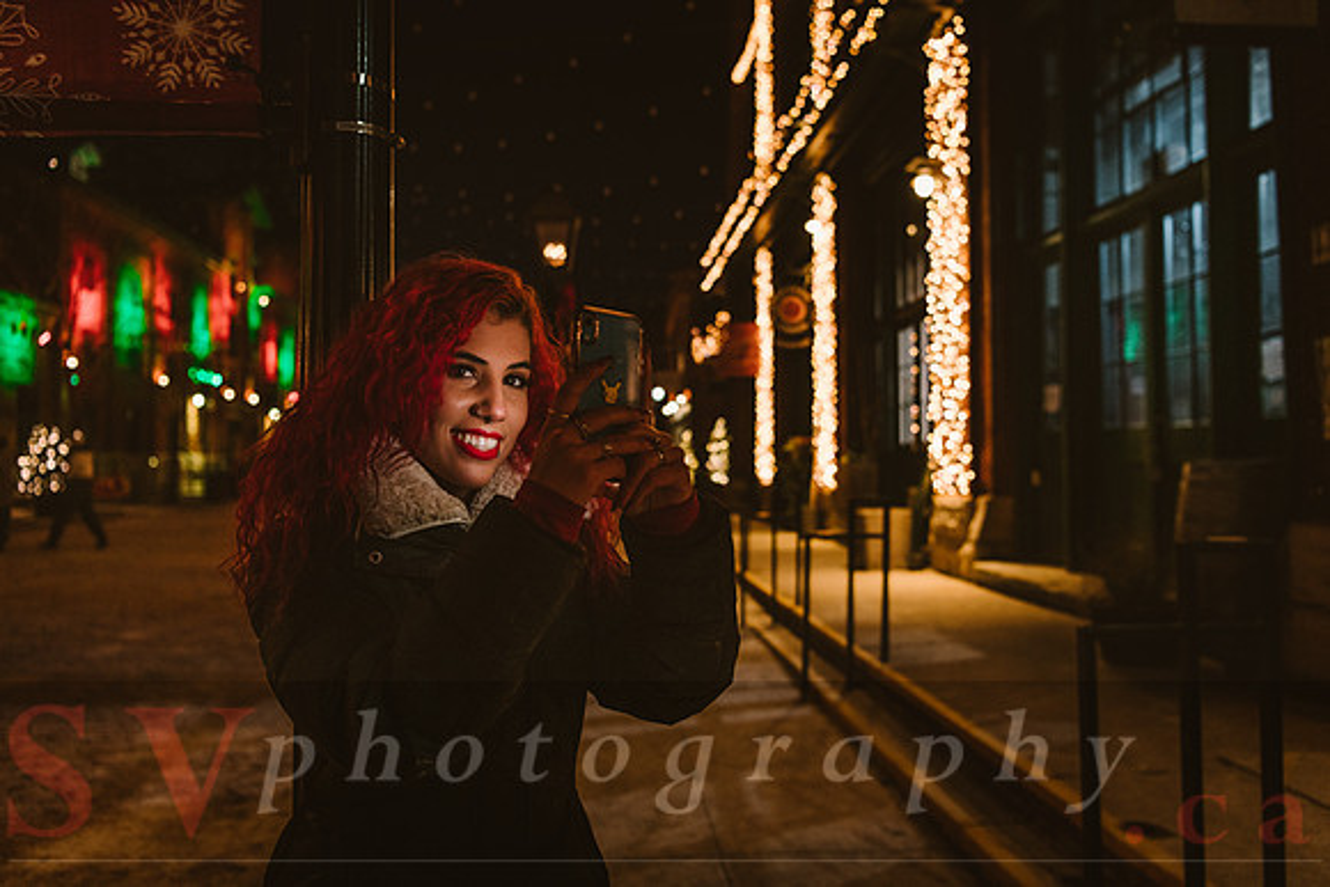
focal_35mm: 28
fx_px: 1035
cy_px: 444
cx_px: 665
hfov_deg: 65.5
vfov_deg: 46.4
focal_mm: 28
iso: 1000
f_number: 2.8
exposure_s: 1/40
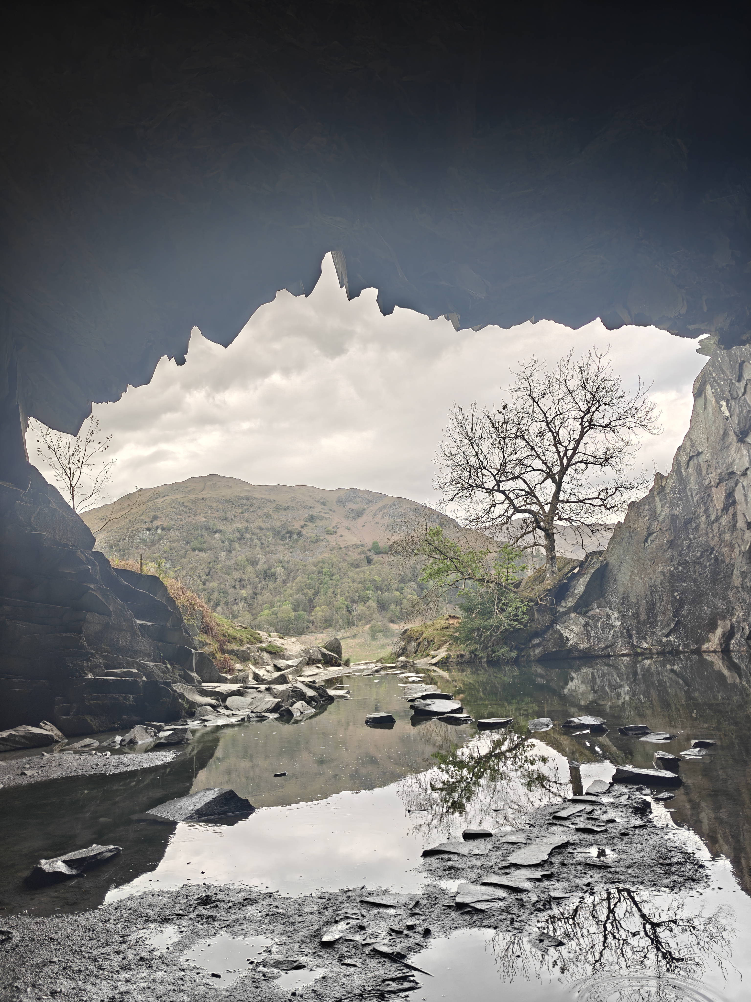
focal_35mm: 23
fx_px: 665
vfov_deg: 73.9
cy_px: 501
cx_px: 376
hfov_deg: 58.9
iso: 125
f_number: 1.6
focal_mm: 6.06
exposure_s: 1/200
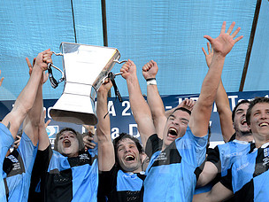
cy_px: 143
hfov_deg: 22.2
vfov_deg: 16.7
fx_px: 684
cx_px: 120
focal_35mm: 88
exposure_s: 1/500
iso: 1600
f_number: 4.2
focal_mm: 48
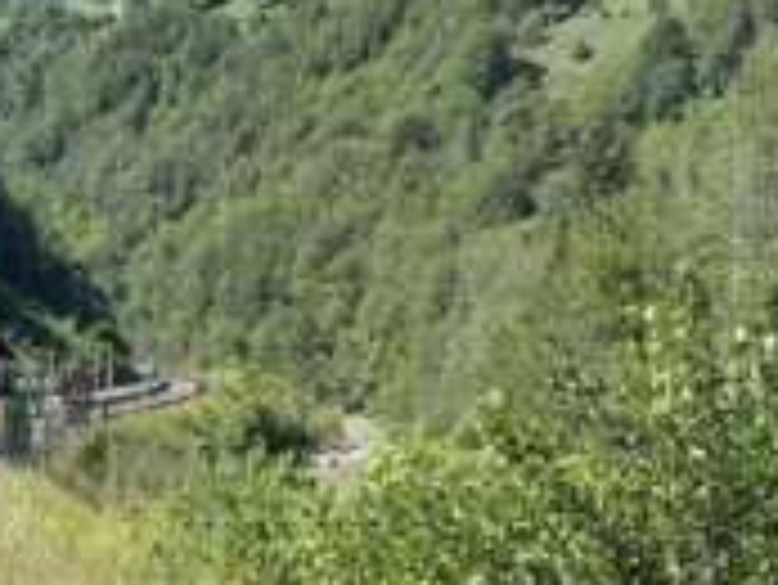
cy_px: 356
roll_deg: -1.8
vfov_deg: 18.9
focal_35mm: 78
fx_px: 1754
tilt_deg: -2.8
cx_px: 99
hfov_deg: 24.4
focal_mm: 4.25
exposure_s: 1/1346
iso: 32
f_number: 1.8
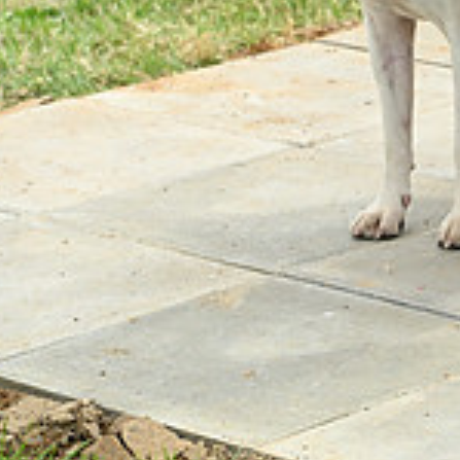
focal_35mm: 298
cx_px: 849
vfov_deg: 5.8
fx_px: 4480
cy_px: -128
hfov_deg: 5.8
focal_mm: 90
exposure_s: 1/1000
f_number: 5.6
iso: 500
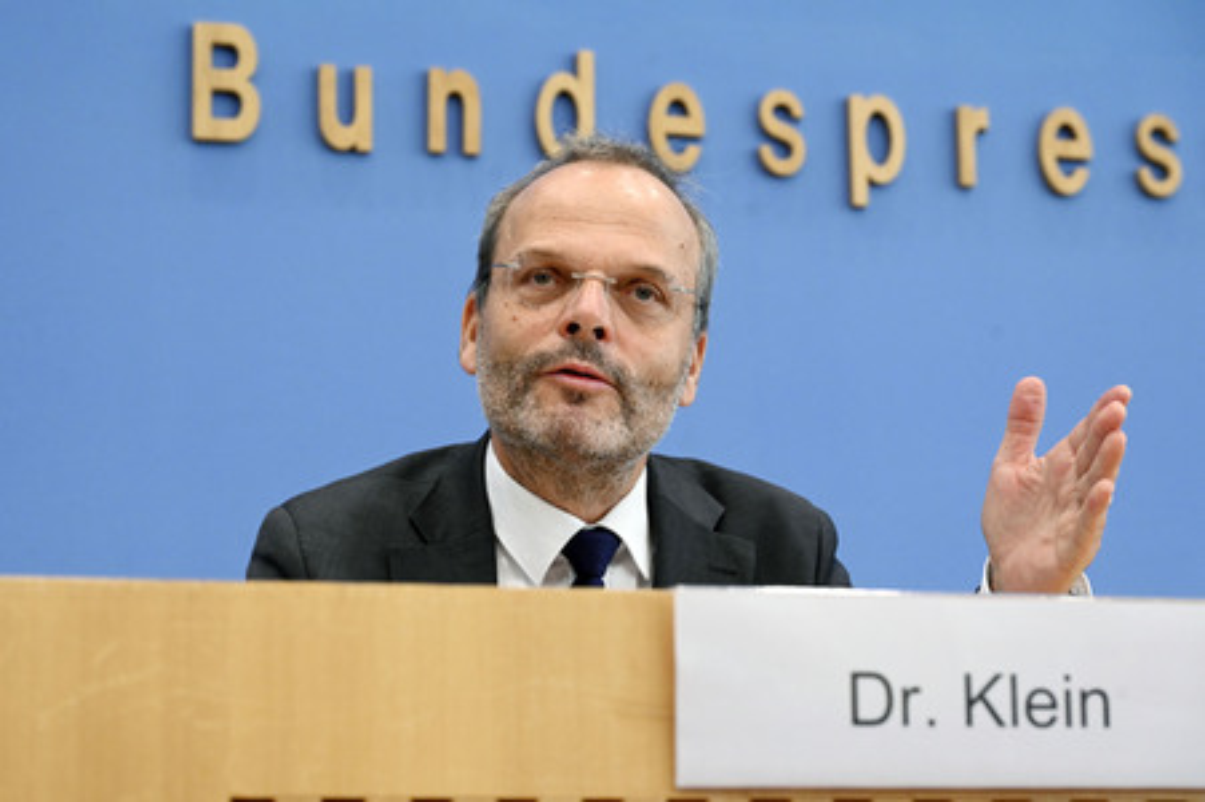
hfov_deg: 28.5
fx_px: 2375
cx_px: 602
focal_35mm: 71
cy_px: 401
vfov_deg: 19.2
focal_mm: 71
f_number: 6.3
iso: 4000
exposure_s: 1/500
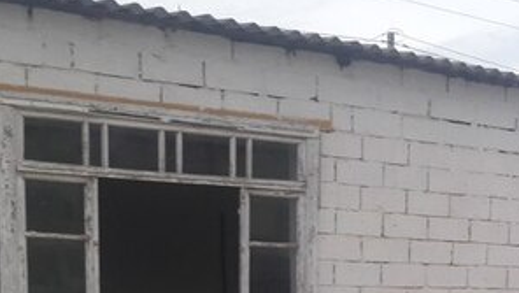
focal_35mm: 68
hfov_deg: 28.1
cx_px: 575
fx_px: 936
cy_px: 396
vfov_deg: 16.6
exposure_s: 1/100
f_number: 1.9
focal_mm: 3.7
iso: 64
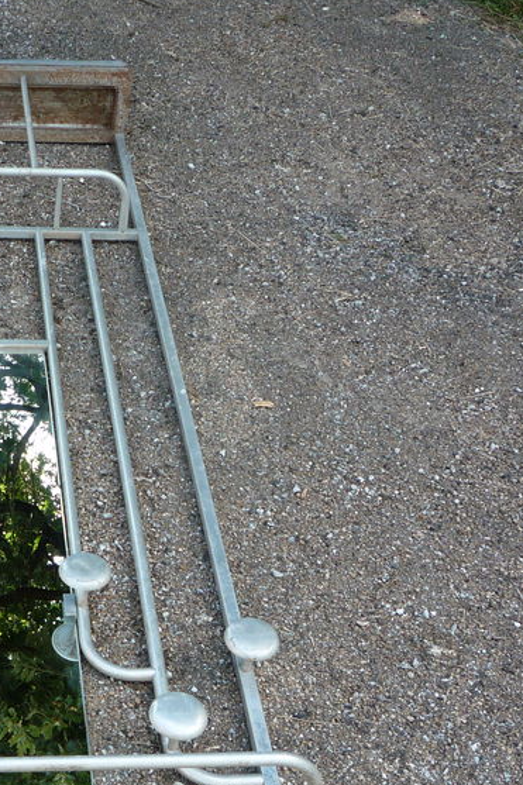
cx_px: 51
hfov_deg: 23.5
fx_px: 1221
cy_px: 488
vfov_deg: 35.5
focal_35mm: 56
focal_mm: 5.2
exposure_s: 1/100
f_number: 3.5
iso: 100
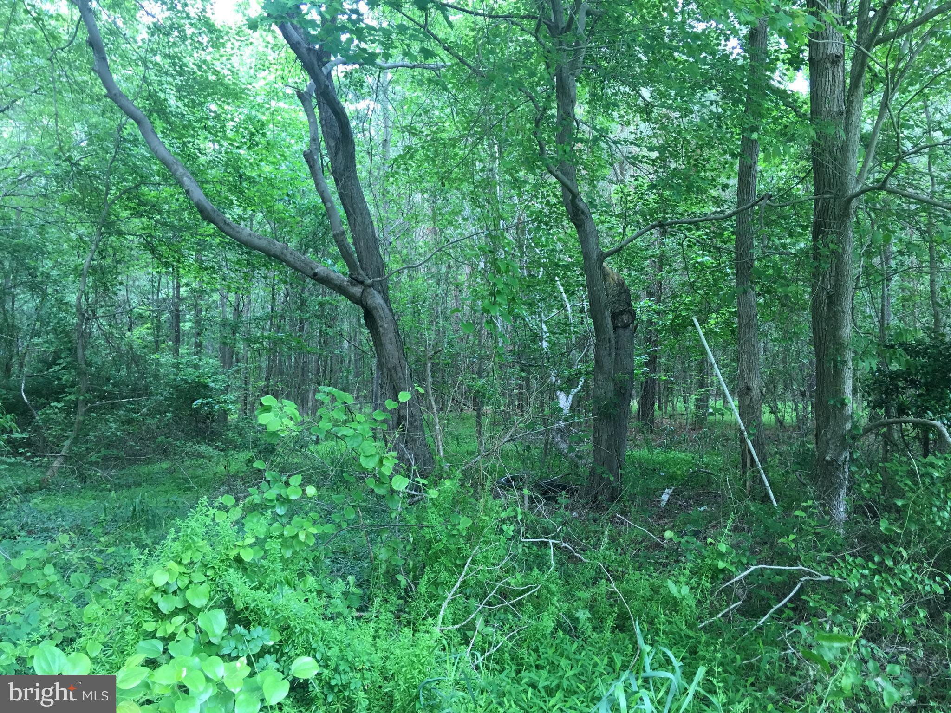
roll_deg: +0.5
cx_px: 476
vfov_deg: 48.2
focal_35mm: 29
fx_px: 797
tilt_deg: +1.2
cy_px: 356
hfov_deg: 61.7
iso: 32
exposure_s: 1/30
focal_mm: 4.15
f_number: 2.2
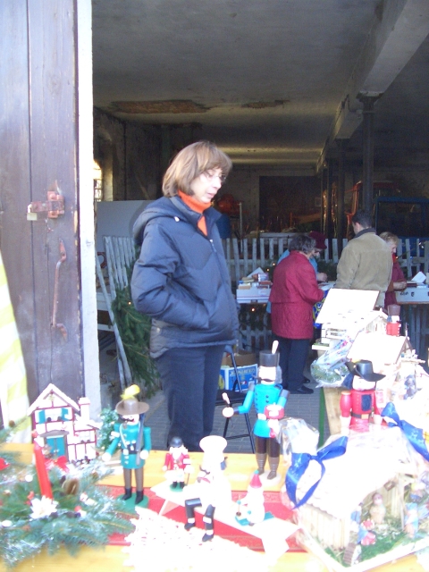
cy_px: 286
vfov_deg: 52.6
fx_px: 578
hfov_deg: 40.7
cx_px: 214
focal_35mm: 35
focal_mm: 5.8
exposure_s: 1/80
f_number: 2.6
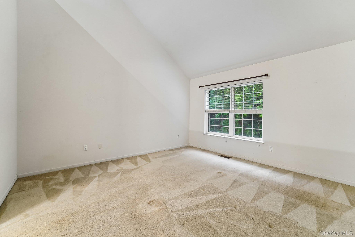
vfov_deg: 81.2
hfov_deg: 104.3
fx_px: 138
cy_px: 118
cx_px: 178
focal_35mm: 14
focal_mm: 14
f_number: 8
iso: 400
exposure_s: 1/3.33
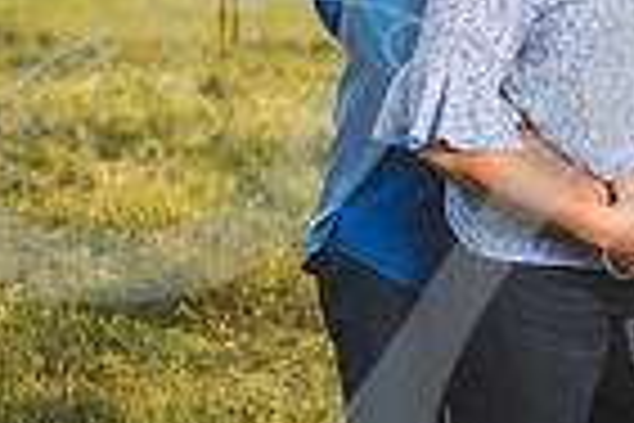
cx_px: 477
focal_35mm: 121
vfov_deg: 11.3
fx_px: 2131
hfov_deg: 16.8
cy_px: 68
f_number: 2.8
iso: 100
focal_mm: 38
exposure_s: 1/250
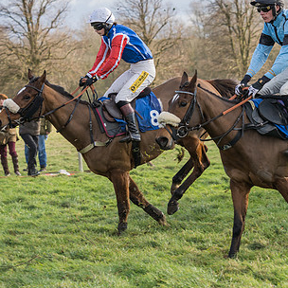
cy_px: 93
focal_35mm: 140
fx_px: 1318
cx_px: 245
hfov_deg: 12.4
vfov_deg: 12.5
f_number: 4
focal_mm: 70
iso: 400
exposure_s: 1/1250
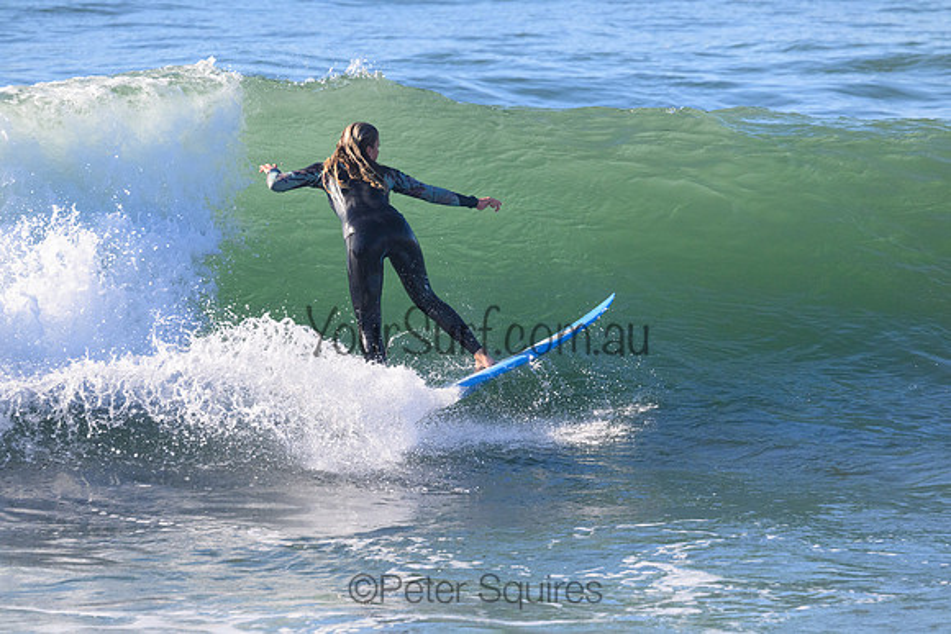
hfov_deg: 3.7
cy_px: 317
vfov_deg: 2.5
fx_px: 14532
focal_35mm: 550
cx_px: 476
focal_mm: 550
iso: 2800
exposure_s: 1/2000
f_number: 11
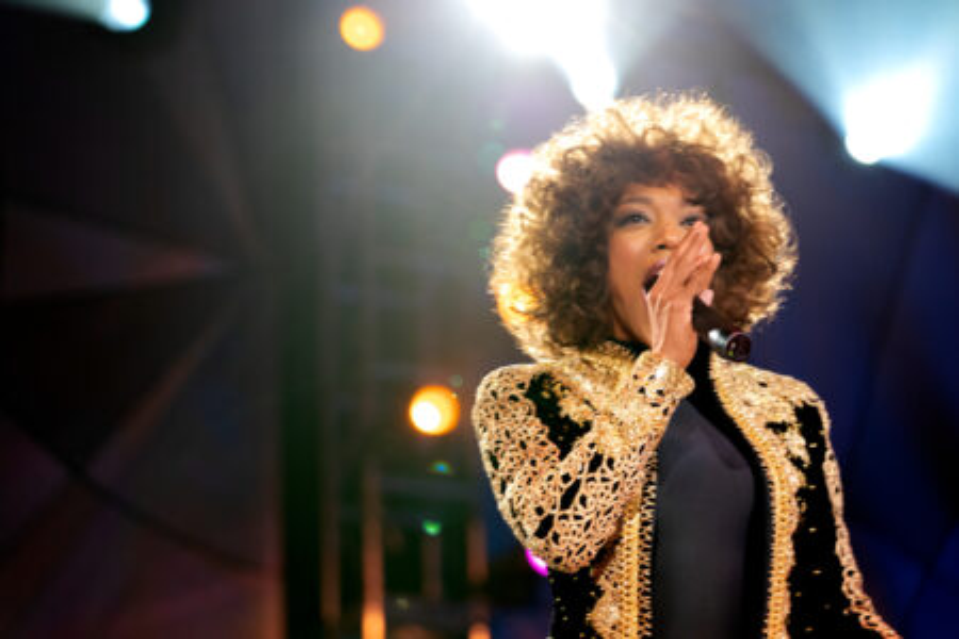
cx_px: 480
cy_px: 320
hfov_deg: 18.1
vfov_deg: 12.1
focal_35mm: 113
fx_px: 3010
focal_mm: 113
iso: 3200
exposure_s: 1/320
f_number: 3.2
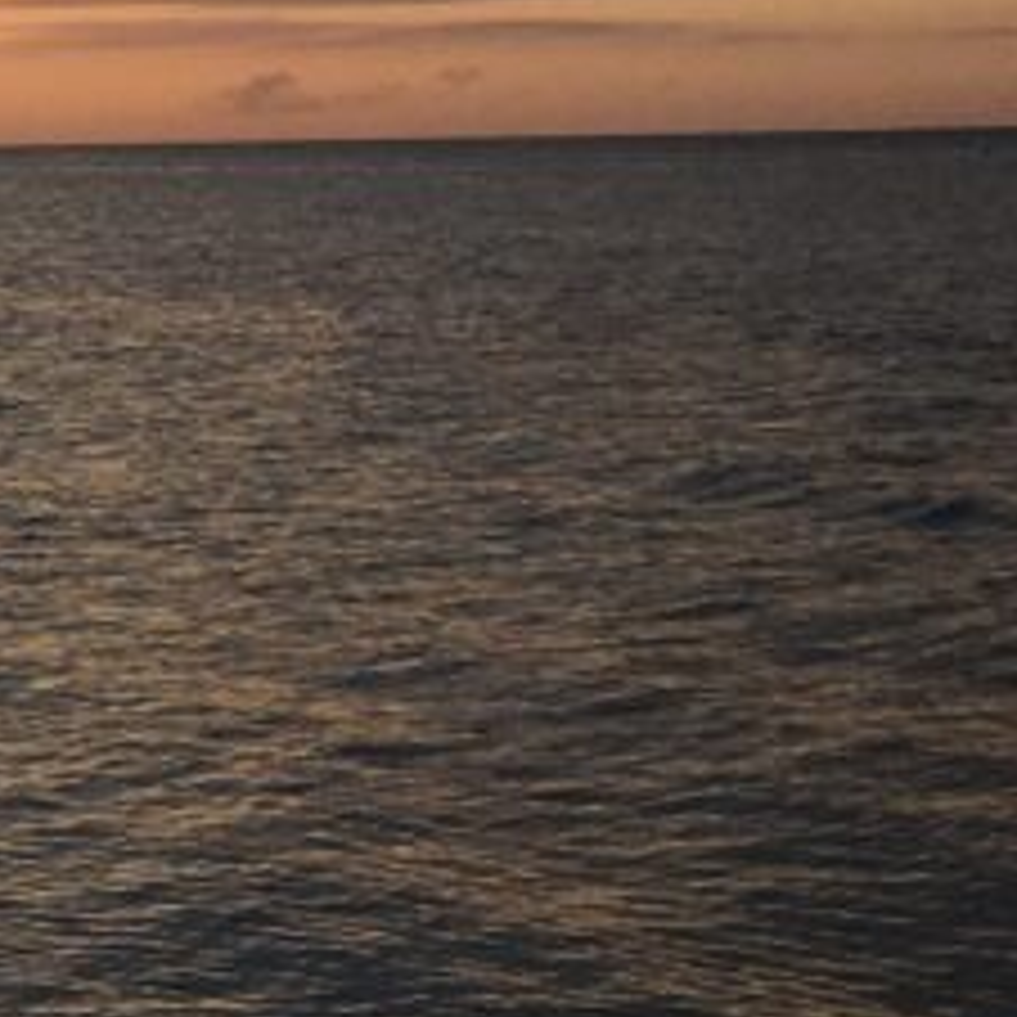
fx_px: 3856
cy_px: -14
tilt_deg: +3.9
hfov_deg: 12.4
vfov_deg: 14.8
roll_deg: +1.2
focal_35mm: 116
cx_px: -1278
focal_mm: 4.15
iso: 25
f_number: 2.2
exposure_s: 1/810
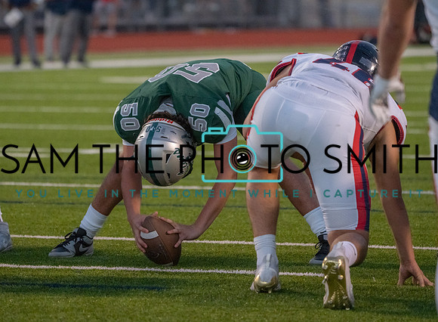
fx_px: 3866
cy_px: 158
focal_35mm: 308
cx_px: 192
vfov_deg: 4.8
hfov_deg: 6.5
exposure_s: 1/1250
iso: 12800
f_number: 5.6
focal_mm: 274
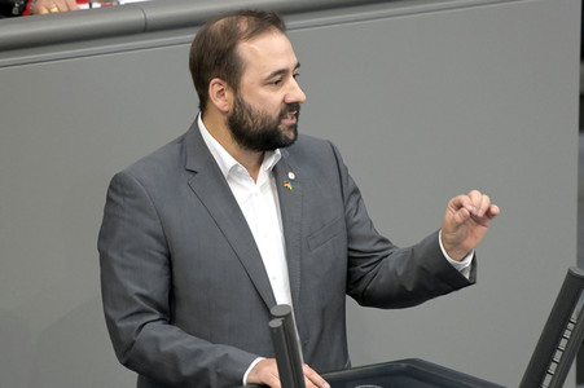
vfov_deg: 3.3
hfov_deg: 4.9
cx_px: 292
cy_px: 194
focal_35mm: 420
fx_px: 6808
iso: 10000
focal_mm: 420
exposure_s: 1/400
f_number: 5.6
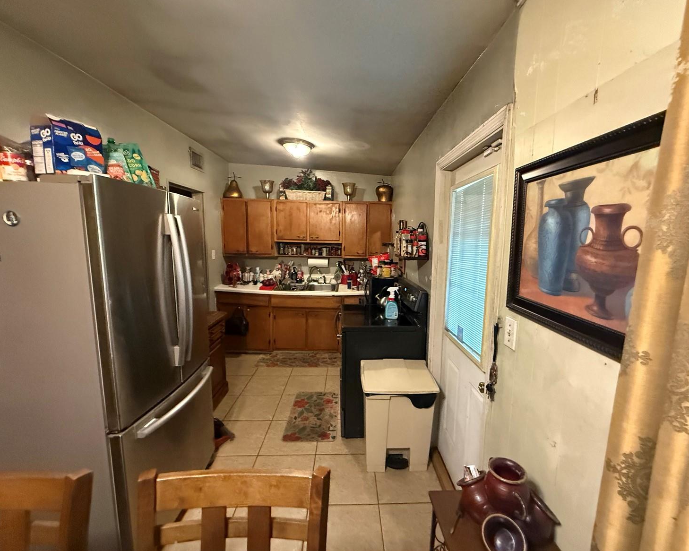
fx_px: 306
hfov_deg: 96.7
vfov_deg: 84.0
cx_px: 362
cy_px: 273
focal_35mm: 15
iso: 1000
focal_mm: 2.22
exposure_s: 1/60
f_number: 2.2
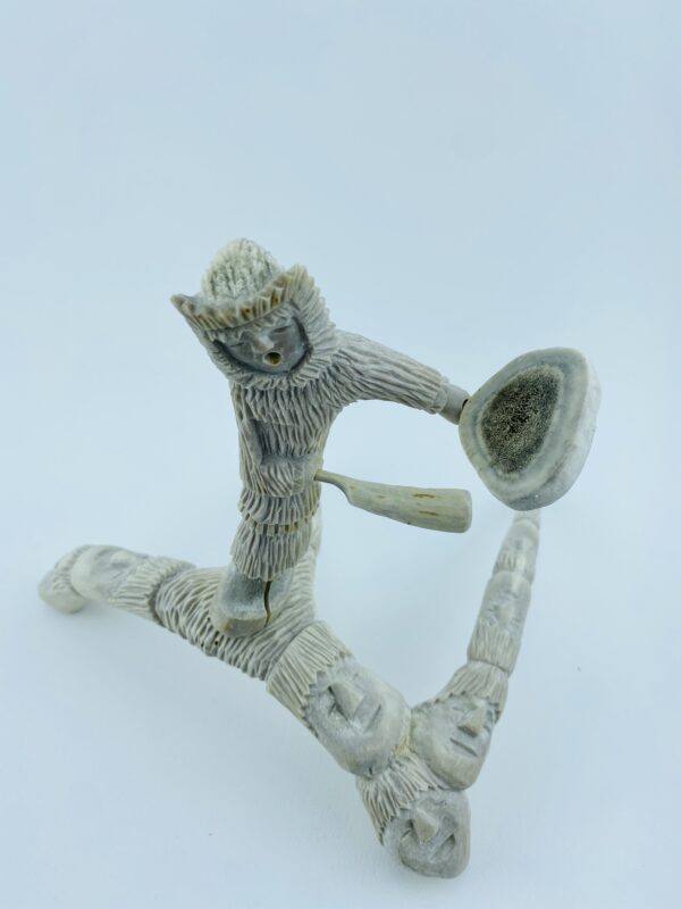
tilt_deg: -43.0
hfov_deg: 53.1
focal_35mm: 26
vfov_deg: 67.3
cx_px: 340
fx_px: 682
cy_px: 454
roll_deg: -0.4
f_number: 1.8
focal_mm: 4.25
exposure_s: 1/957
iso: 32
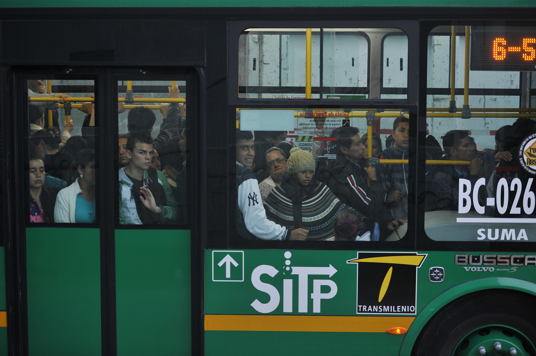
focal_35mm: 70
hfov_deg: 28.9
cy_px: 178
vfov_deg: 19.4
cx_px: 268
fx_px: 1042
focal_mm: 70
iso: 1000
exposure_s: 1/250
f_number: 2.8
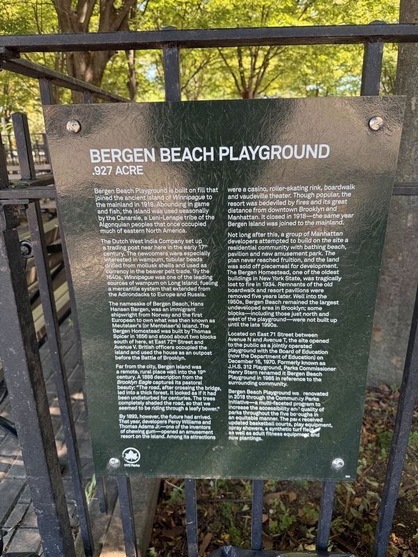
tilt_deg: -18.1
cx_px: 209
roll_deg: -1.9
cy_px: 278
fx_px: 386
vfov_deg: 71.6
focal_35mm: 24
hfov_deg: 56.8
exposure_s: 1/121
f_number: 1.78
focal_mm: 6.76
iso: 64
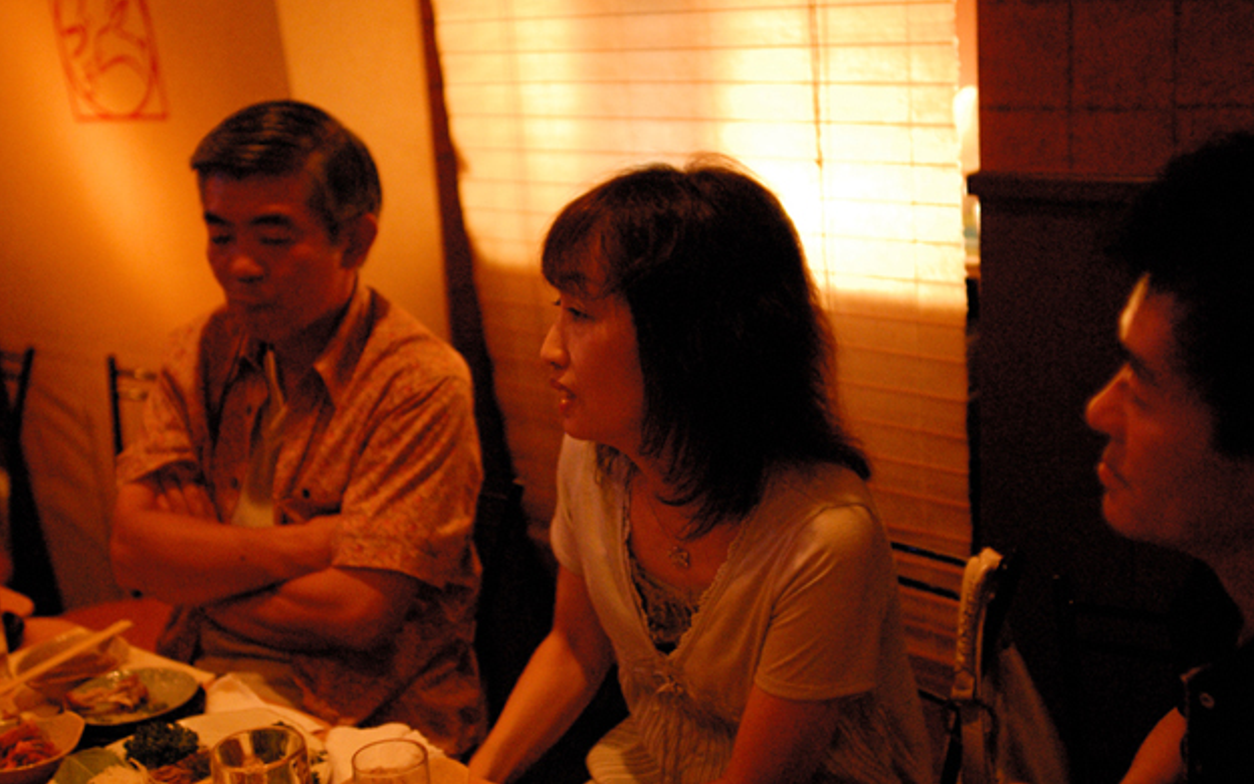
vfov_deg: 29.2
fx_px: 1504
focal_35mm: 44
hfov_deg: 45.3
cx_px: 613
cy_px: 399
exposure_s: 1/40
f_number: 1.8
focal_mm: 28
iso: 1600
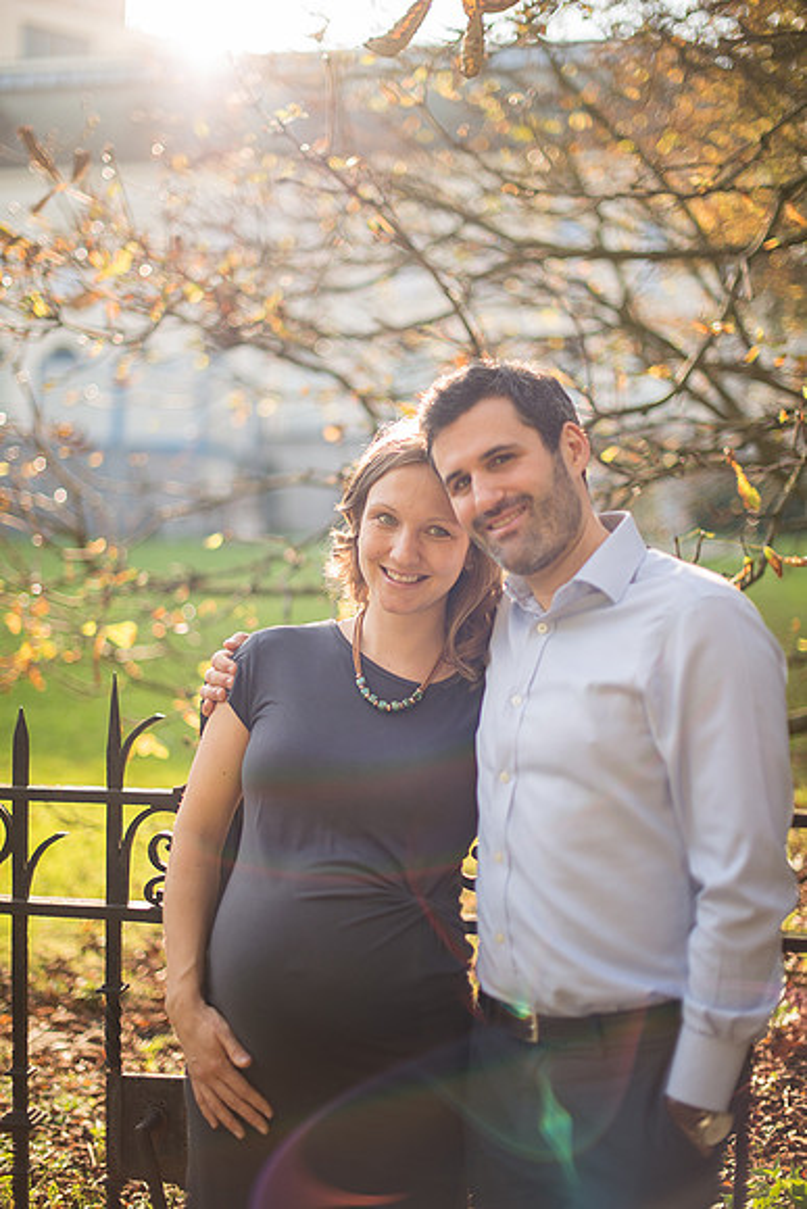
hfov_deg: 27.0
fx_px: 1680
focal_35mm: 50
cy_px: 604
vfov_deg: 39.6
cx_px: 404
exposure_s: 1/1000
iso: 100
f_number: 1.4
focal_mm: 50
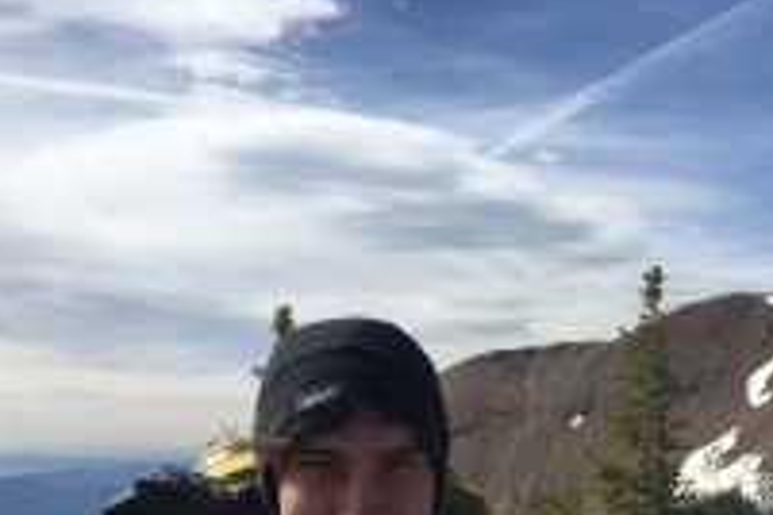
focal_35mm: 55
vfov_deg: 23.6
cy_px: 507
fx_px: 1181
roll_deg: -2.1
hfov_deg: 34.9
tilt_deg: -2.5
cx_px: 635
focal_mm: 4.15
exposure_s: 1/1538
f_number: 2.2
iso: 25
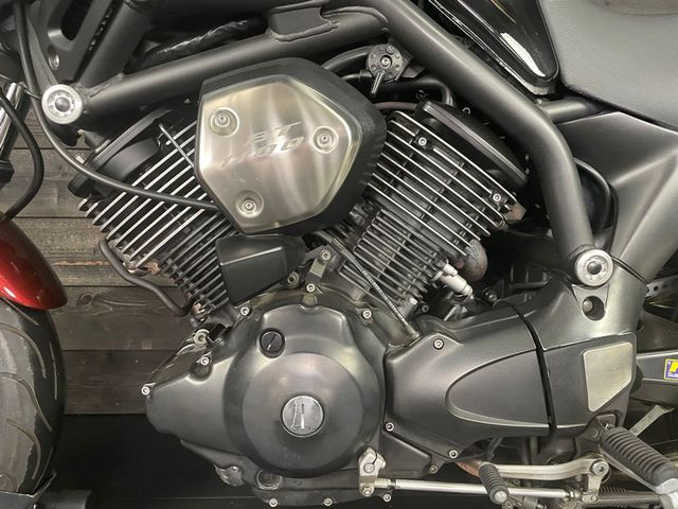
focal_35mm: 26
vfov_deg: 53.1
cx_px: 339
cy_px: 254
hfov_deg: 67.3
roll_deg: +0.4
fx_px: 509
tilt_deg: -4.3
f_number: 1.6
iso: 400
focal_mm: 4.2
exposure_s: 1/50
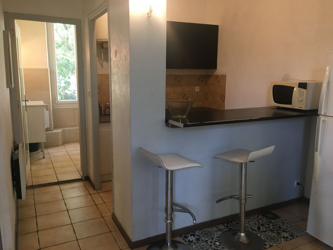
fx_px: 279
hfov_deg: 61.7
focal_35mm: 29
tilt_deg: -10.4
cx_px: 166
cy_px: 125
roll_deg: -0.2
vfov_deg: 48.2
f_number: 2.2
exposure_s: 1/33
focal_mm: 4.15
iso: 160
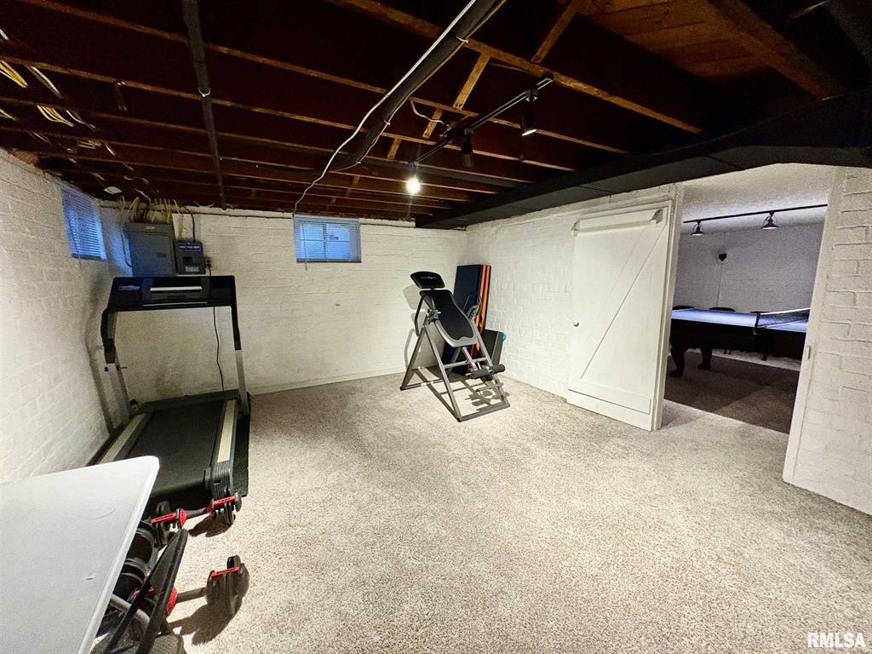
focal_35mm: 14
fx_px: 353
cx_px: 436
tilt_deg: -8.1
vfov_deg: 85.7
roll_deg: +0.2
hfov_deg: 102.1
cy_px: 327
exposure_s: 1/60
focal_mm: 2.22
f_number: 2.2
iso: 640
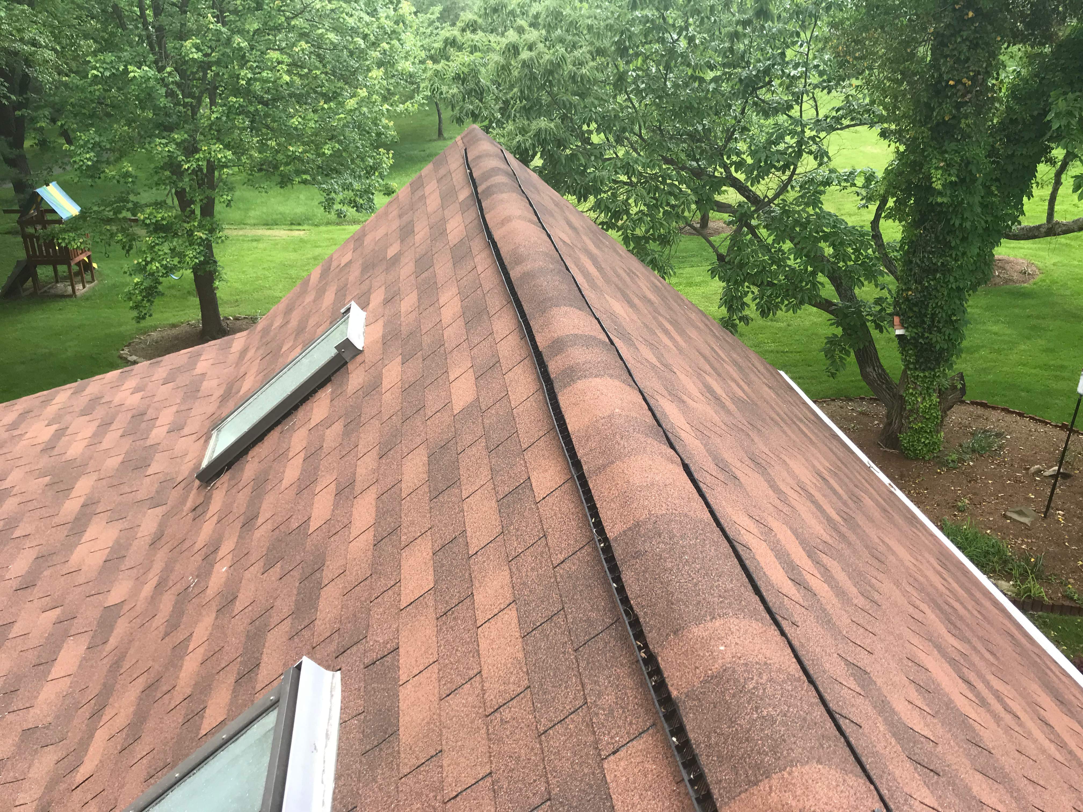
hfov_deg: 63.4
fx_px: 876
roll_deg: +0.3
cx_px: 542
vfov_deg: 49.7
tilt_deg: -26.0
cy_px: 406
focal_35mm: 28
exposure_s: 1/212
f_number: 1.8
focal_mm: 3.99
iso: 20
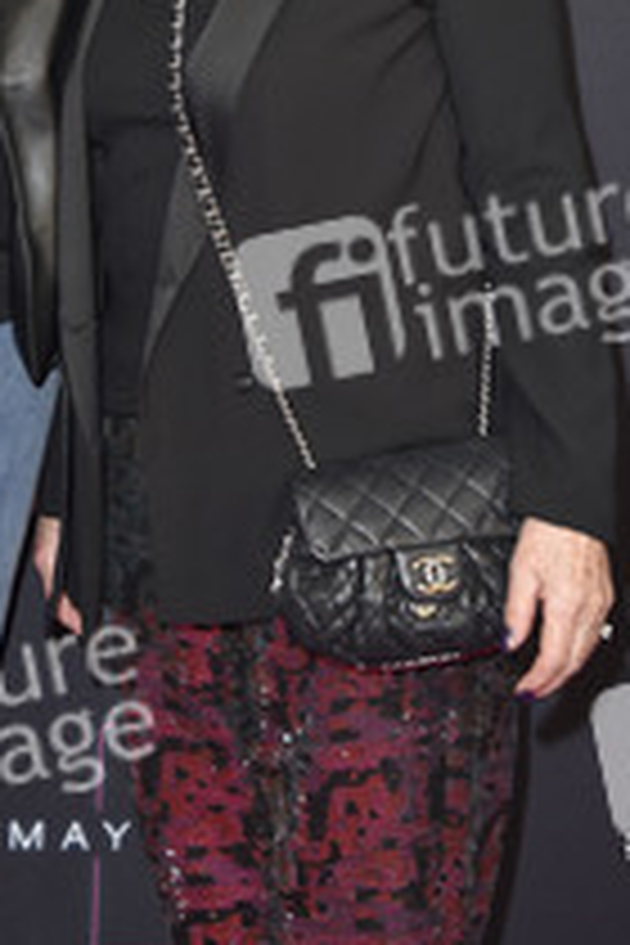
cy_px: 58
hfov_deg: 11.5
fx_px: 3097
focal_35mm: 118
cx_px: 54
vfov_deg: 17.1
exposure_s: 1/160
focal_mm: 62
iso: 640
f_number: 5.6
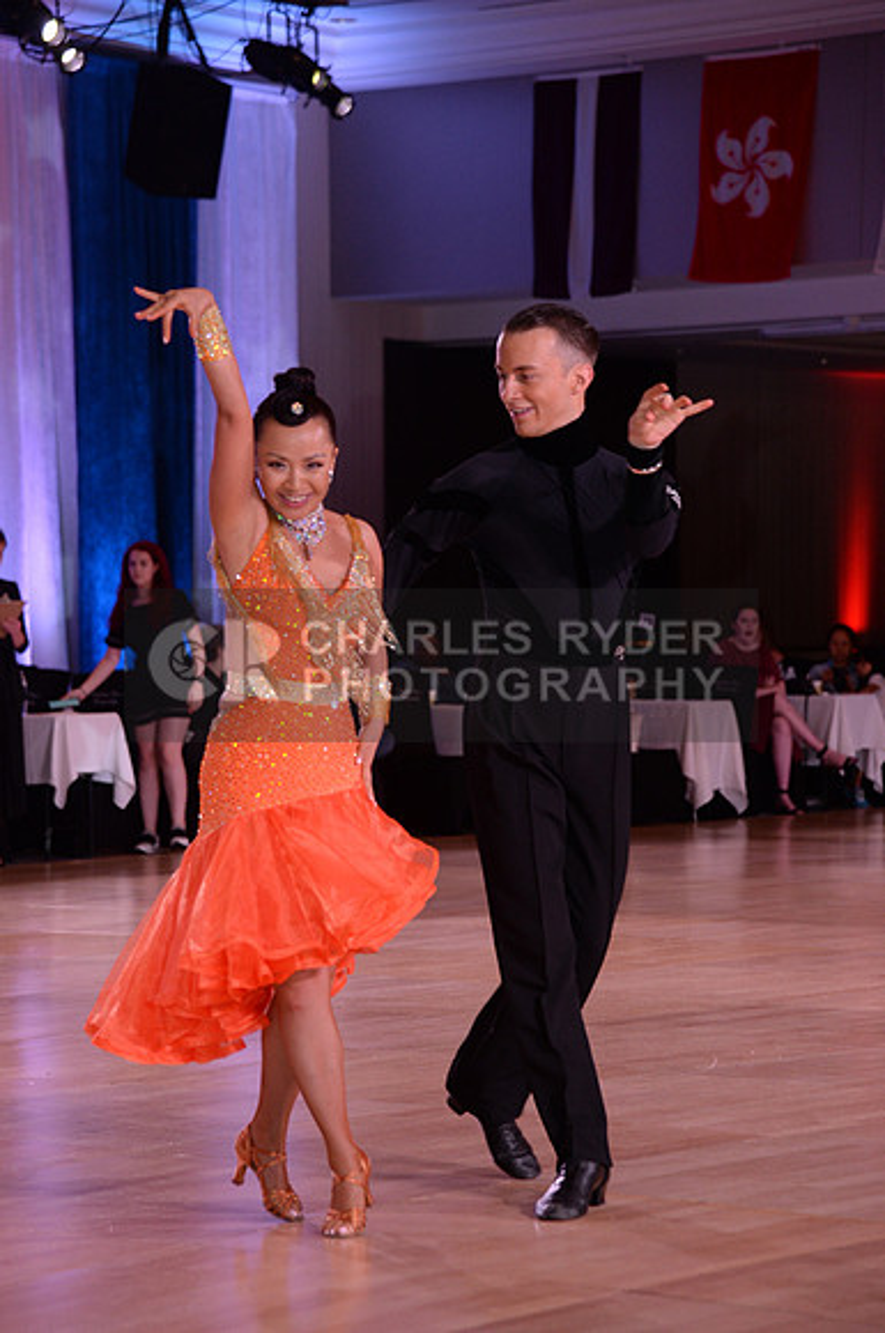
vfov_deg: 17.1
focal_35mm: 120
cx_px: 442
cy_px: 666
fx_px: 4438
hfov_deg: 11.4
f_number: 5.6
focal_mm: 120
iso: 2000
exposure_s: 1/250
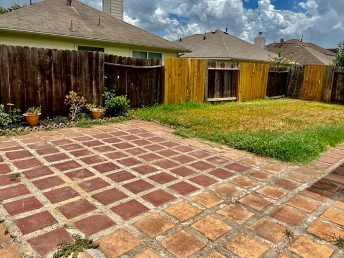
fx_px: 278
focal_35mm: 28
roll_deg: -2.8
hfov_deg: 63.4
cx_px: 183
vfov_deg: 49.7
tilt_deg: -11.0
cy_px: 120
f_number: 1.5
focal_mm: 5.7
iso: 50
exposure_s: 1/6993
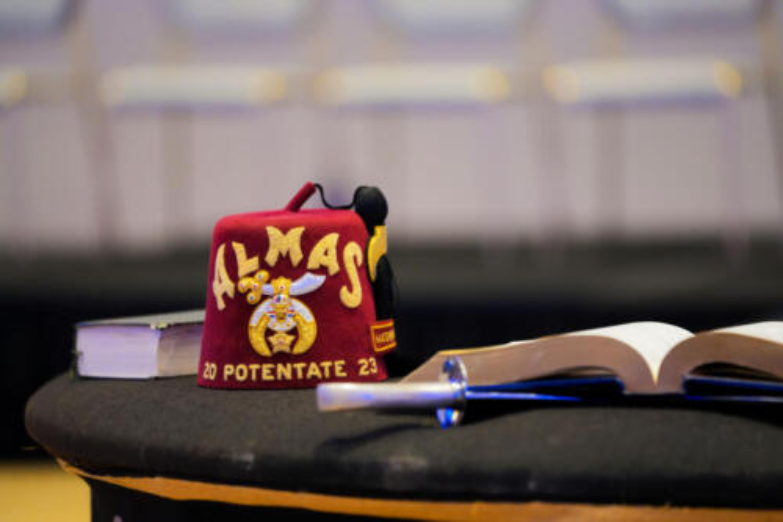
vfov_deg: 6.9
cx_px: 392
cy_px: 261
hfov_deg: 10.4
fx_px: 4305
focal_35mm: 198
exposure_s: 1/200
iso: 4000
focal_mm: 198
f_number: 2.8
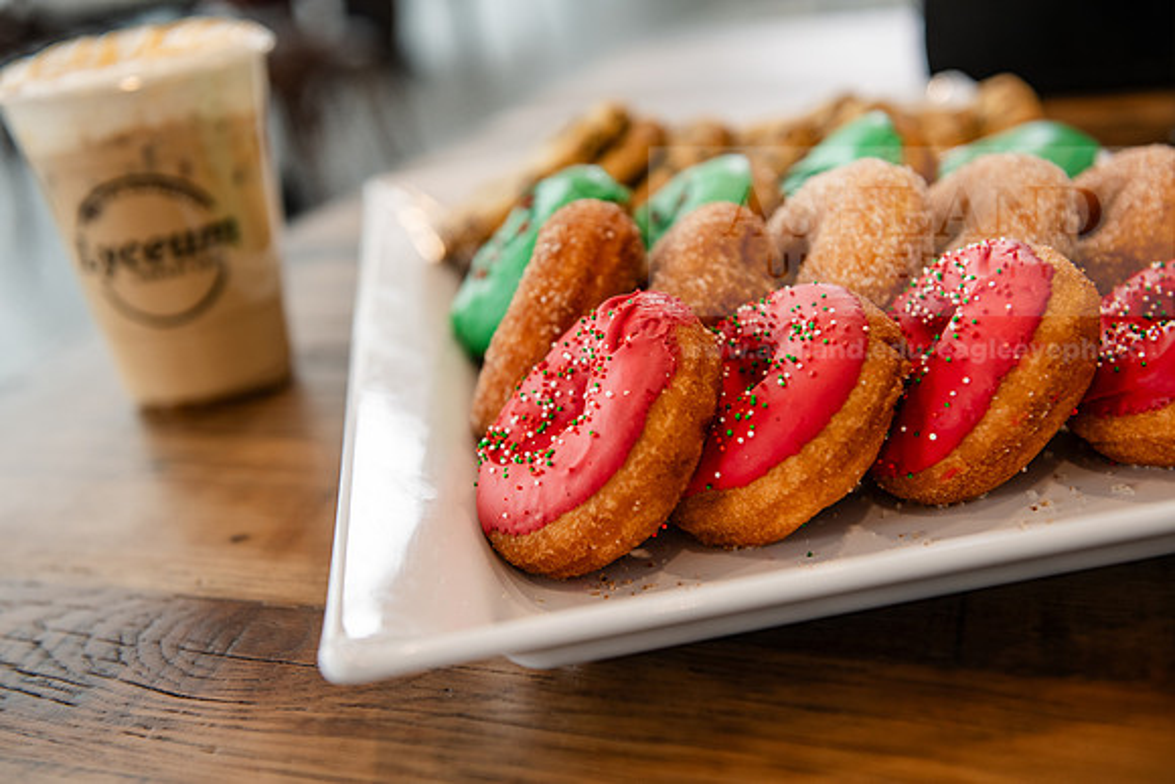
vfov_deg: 26.0
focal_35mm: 52
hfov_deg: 38.2
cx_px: 588
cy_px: 392
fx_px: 1698
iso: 500
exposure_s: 1/200
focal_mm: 52
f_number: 3.5
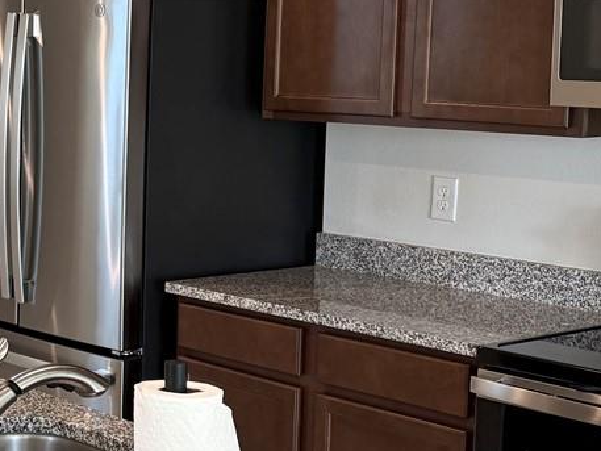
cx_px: -174
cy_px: 216
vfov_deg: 17.6
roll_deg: +0.1
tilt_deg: -6.3
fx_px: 1459
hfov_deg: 21.2
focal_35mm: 84
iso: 200
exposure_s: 1/120
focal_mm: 6.76
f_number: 1.78
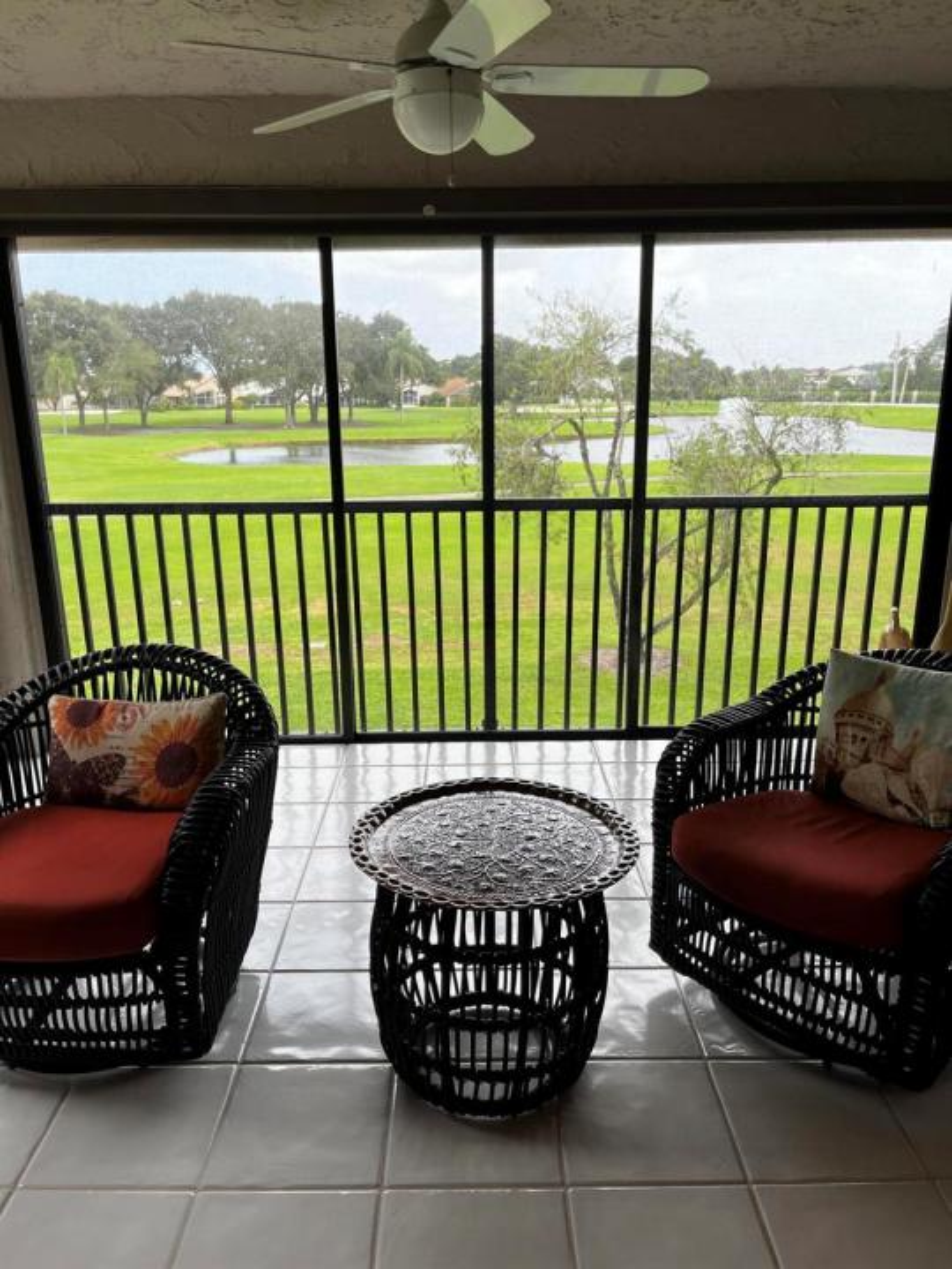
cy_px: 634
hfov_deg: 53.1
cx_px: 476
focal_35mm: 26
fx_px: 953
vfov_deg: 67.3
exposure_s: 1/254
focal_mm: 5.1
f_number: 1.6
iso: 40
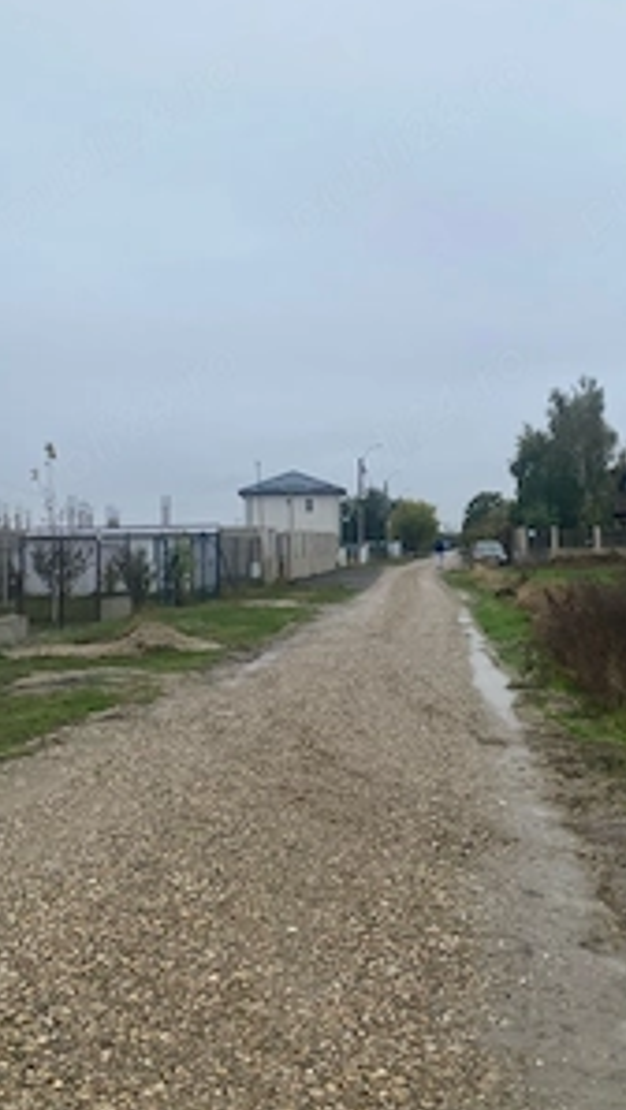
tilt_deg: +3.4
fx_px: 1119
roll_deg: -0.5
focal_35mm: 38
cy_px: 481
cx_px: 481
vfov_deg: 52.6
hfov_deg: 30.6
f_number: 1.8
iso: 32
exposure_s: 1/658
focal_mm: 4.25
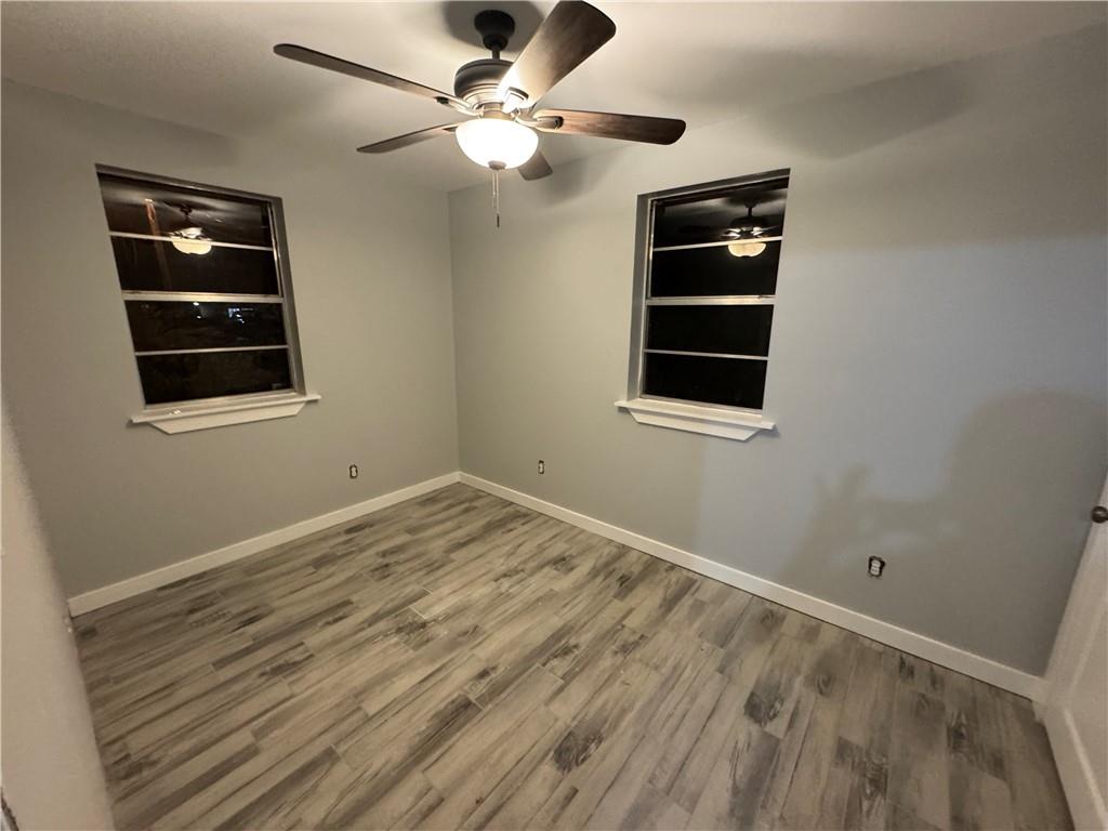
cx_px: 554
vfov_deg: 85.7
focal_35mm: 14
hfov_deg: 102.1
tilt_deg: -13.4
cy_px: 416
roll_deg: +1.2
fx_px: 448
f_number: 2.2
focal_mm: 2.22
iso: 640
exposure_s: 1/60
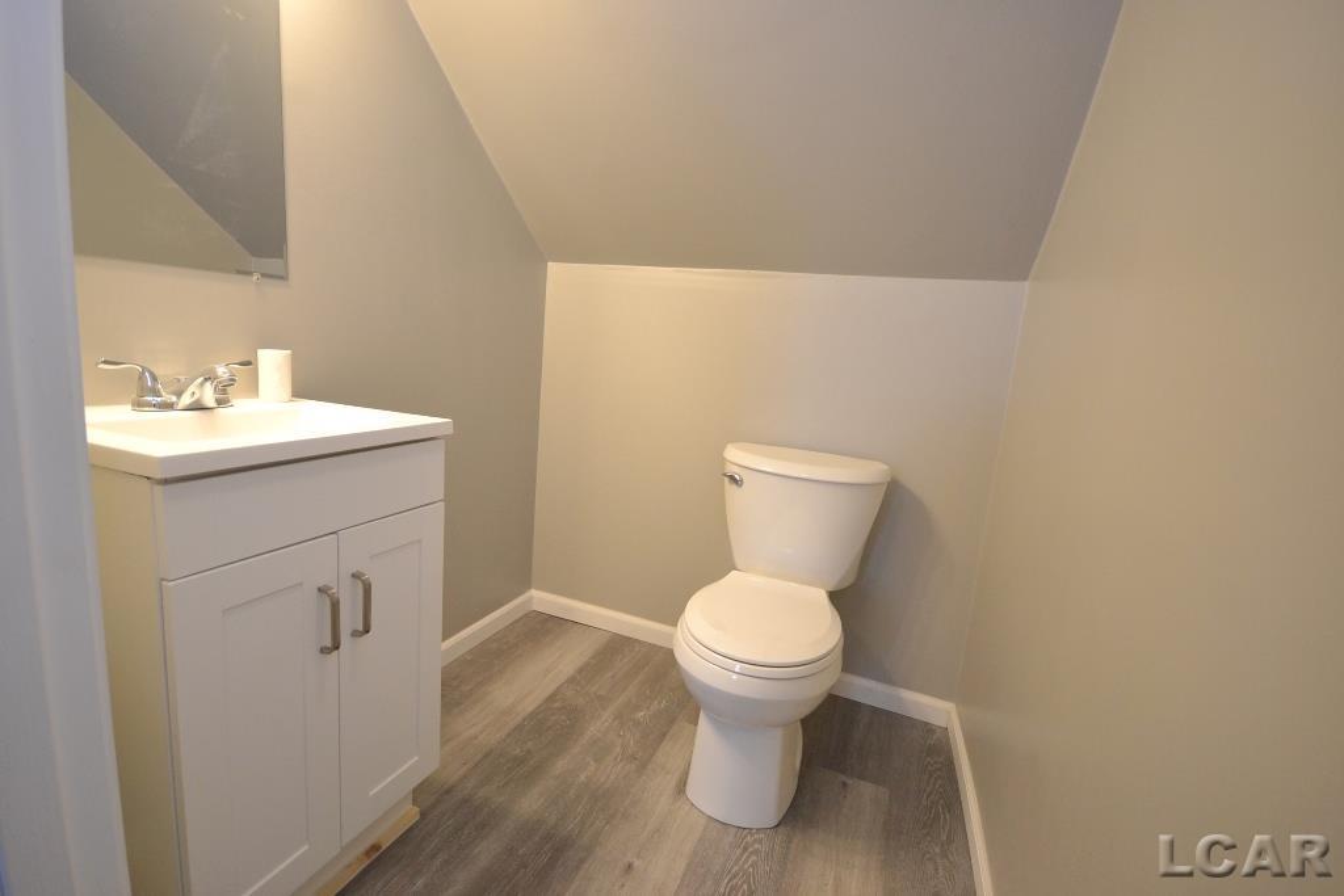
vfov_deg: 77.3
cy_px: 448
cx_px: 672
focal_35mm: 15
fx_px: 560
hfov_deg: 100.4
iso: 900
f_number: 4
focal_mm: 10
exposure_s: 1/60
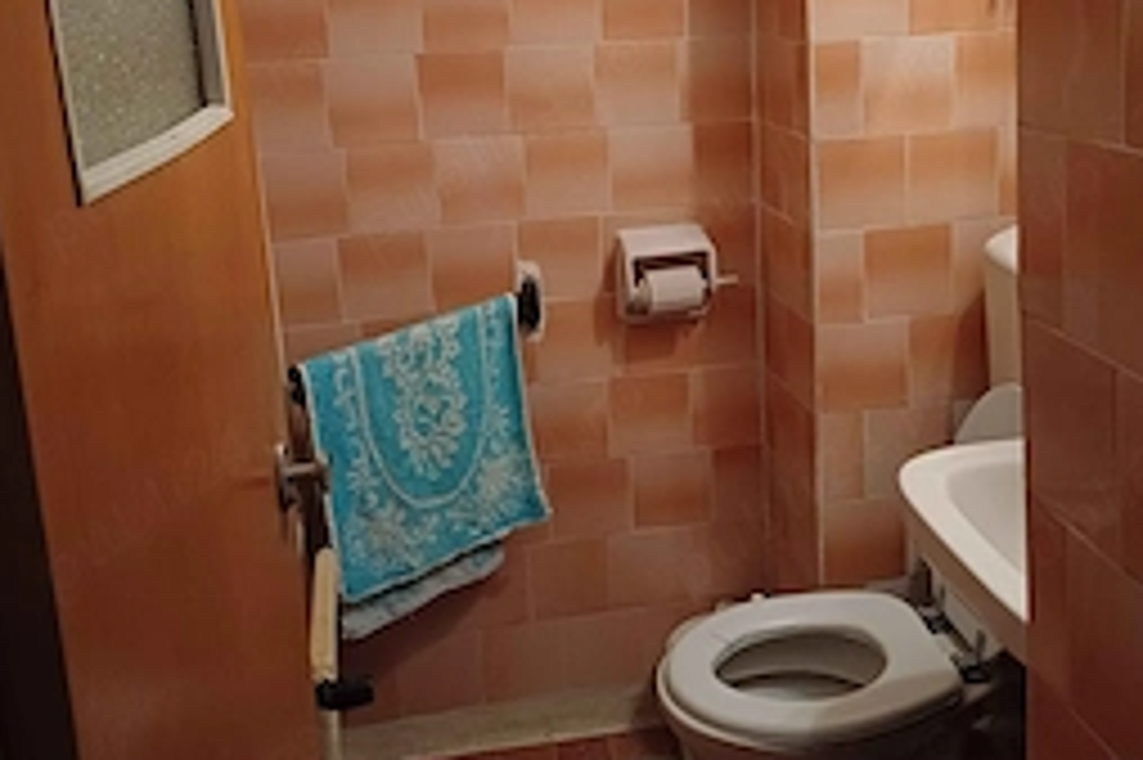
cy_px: 216
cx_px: 657
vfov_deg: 32.1
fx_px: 1301
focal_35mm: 41
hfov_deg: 47.3
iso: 500
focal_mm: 4.65
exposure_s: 1/25
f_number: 1.8
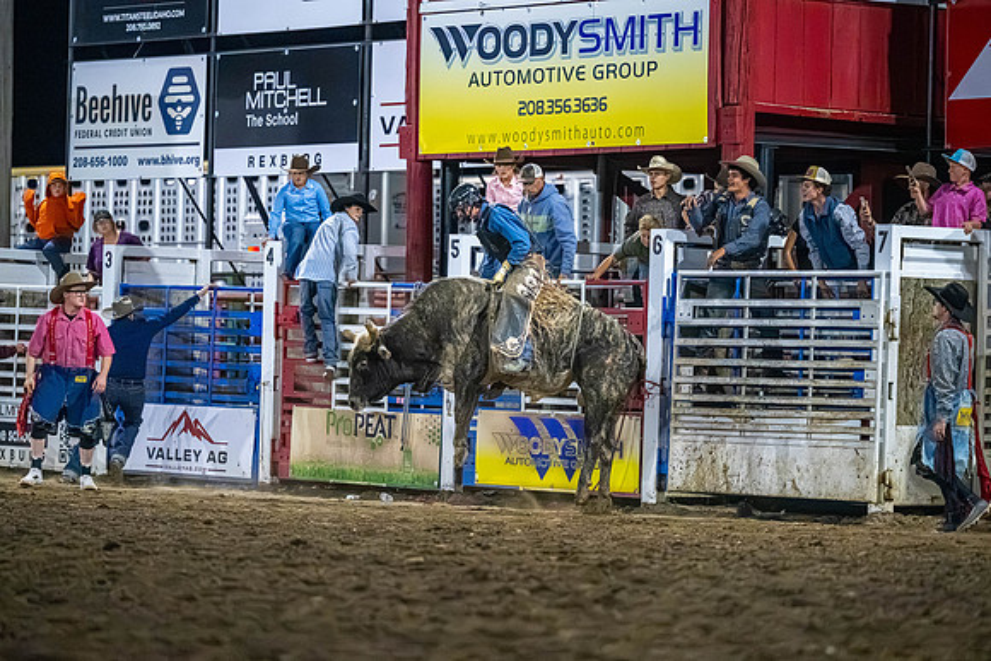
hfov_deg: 11.6
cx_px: 554
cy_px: 326
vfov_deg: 7.8
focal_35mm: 176
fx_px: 4857
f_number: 2.8
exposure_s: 1/800
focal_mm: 150
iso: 6400
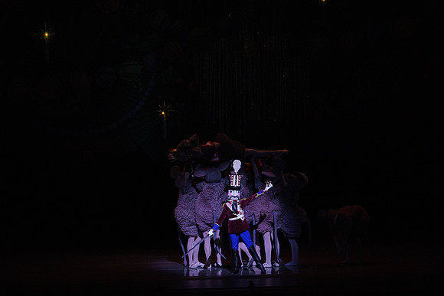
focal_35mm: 156
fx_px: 1924
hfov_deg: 13.2
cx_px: 222
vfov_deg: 8.8
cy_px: 148
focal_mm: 156
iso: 5000
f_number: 7.1
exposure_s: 1/320
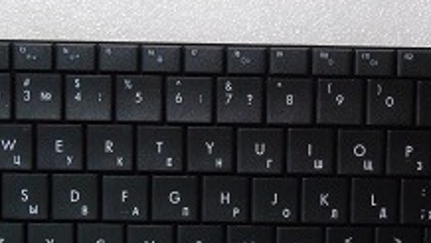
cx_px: 247
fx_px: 915
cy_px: 178
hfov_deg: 26.5
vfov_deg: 15.1
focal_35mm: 80
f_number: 6.5
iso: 400
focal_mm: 7.1
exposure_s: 1/40
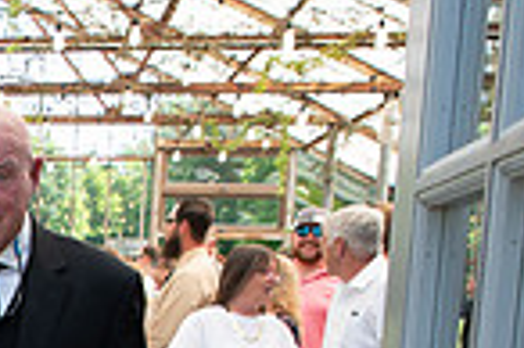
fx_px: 1468
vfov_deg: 12.5
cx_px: -391
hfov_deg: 17.0
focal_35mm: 101
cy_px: 588
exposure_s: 1/200
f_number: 5
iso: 160
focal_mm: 24
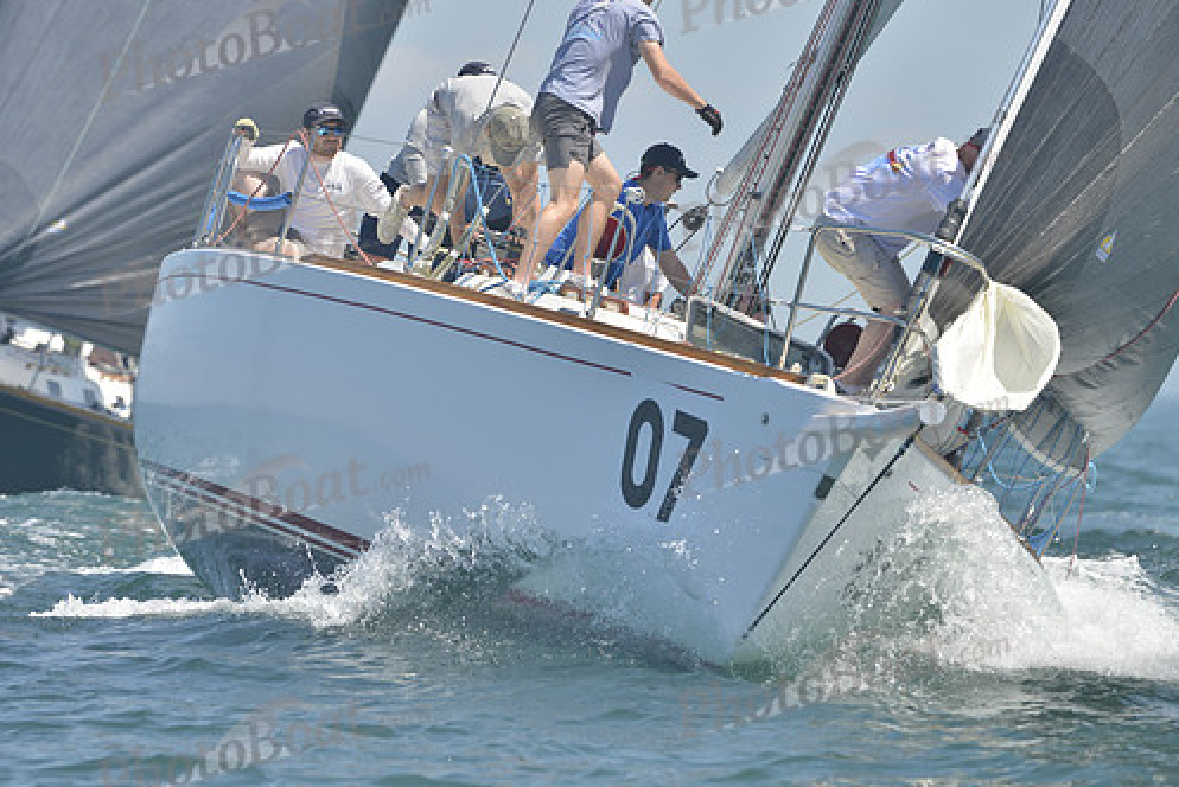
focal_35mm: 280
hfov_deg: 7.4
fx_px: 9175
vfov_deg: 4.9
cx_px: 555
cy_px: 347
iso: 280
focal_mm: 240
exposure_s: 1/1000
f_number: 7.1
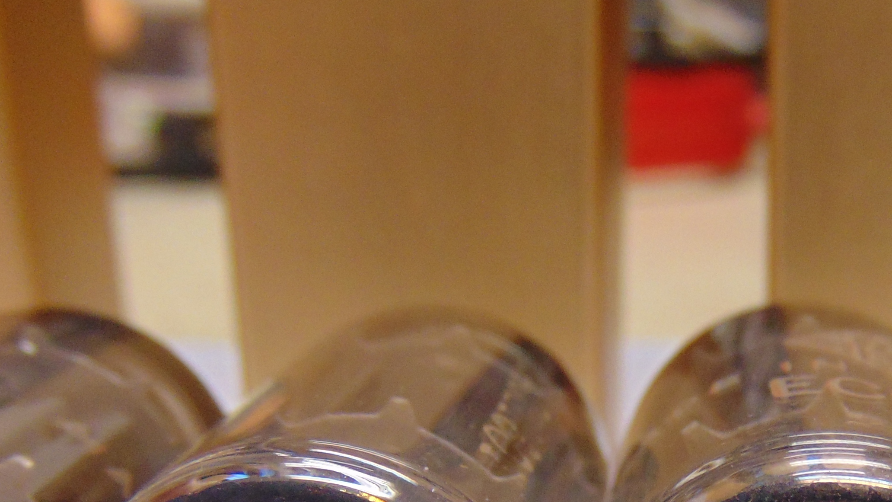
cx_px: 662
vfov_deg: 16.5
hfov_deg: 30.5
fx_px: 1608
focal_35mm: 68
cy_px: 707
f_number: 3
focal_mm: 4.5
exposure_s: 1/30
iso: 160
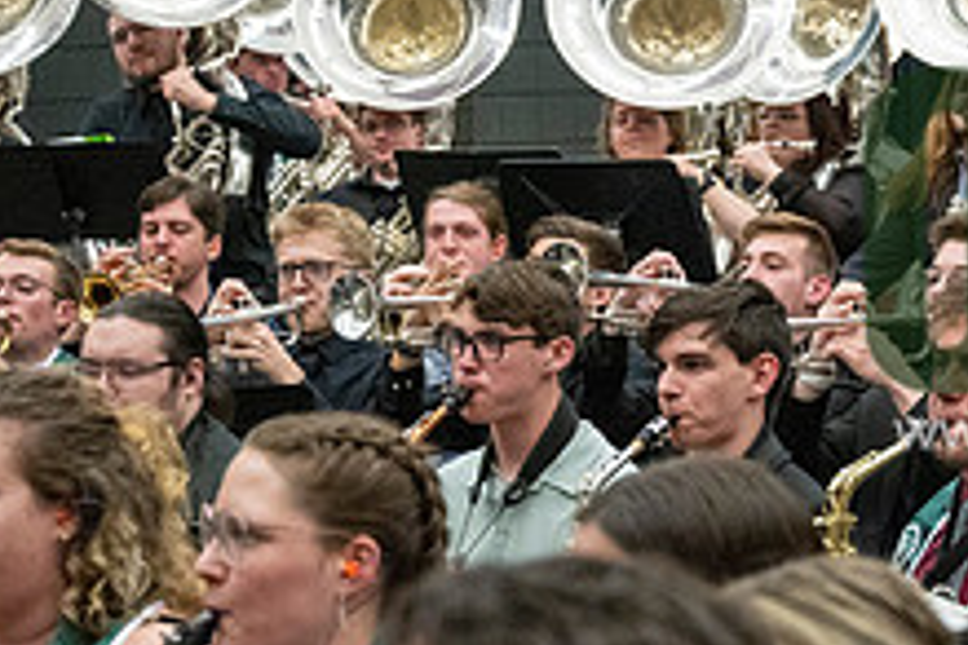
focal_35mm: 138
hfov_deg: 14.3
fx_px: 3710
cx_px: 1198
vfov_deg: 9.9
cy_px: 276
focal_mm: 52
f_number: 4
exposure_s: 1/500
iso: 10000
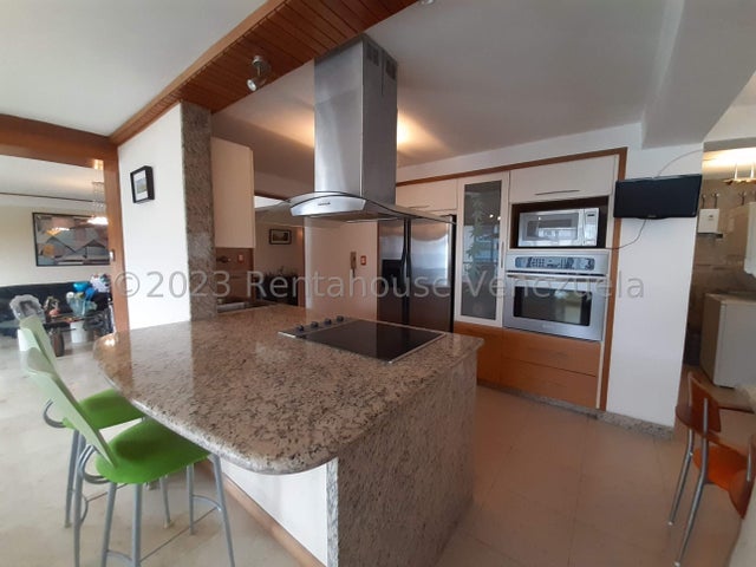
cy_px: 284
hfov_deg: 106.2
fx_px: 284
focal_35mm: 13
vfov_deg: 89.9
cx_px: 378
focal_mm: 1.13
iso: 200
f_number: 2.2
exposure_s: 1/40
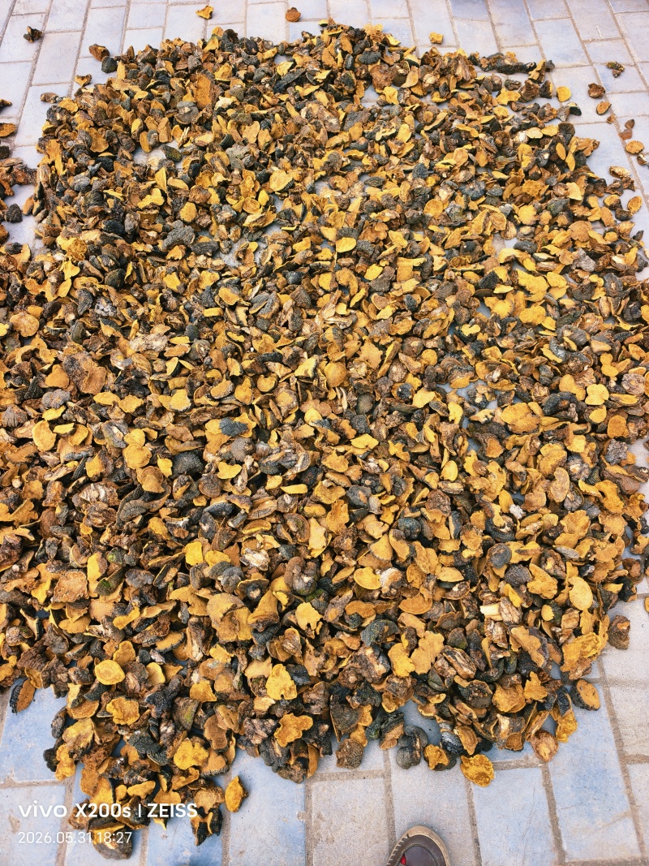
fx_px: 575
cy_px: 433
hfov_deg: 58.9
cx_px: 324
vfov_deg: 73.9
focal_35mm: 23
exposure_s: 1/125
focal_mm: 5.6
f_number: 1.57
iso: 72
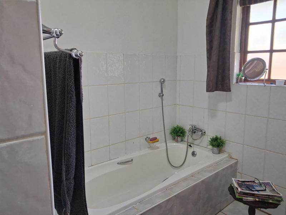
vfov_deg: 51.4
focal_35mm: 27
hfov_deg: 65.3
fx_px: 223
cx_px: 143
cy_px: 108
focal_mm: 4
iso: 250
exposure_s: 1/100
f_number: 1.8
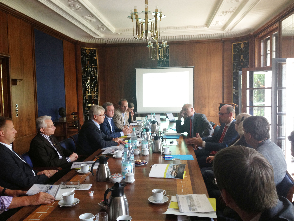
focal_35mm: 35
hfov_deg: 52.6
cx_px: 147
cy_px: 110
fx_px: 297
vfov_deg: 40.7
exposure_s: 1/20
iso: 125
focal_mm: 4.28
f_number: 2.4
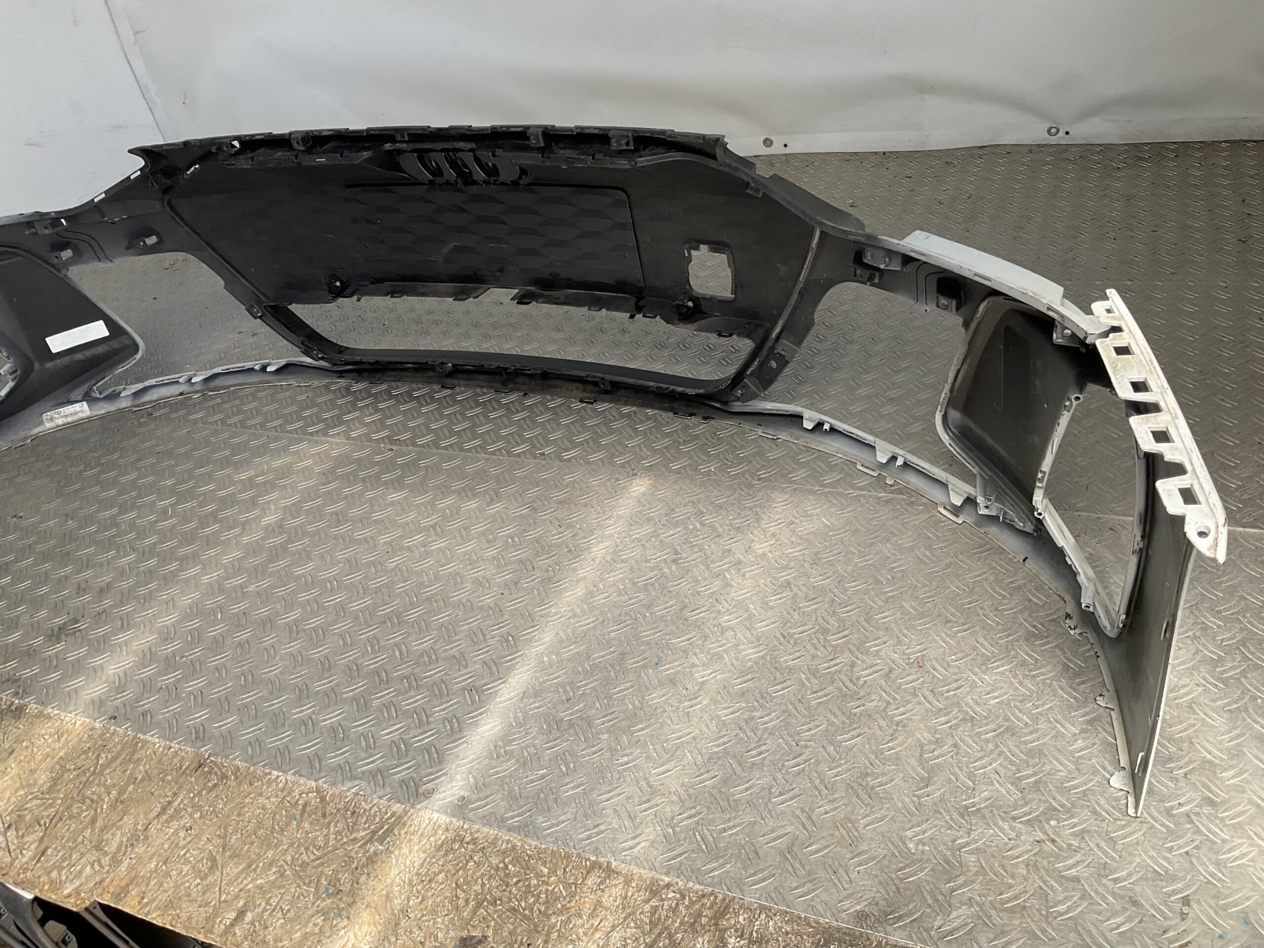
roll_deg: +12.3
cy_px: 474
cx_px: 632
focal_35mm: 29
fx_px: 1059
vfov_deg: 48.2
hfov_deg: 61.7
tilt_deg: -35.8
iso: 16
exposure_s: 1/524
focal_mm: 3
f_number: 1.8
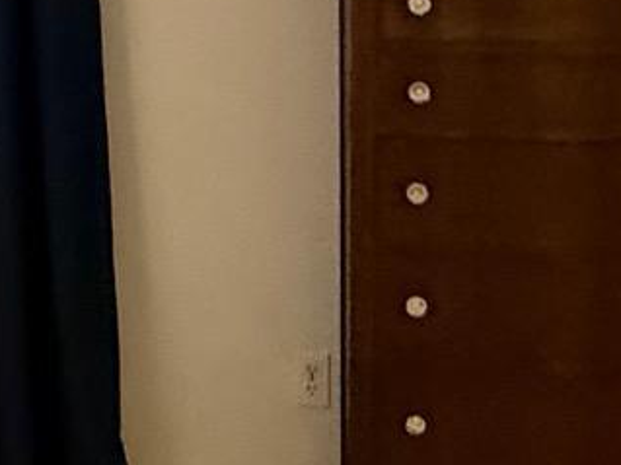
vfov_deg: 16.2
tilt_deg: -7.4
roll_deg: +1.5
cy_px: 33
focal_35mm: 90
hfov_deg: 21.3
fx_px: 1614
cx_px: 49
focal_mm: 2.22
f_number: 2.2
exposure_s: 1/60
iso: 800
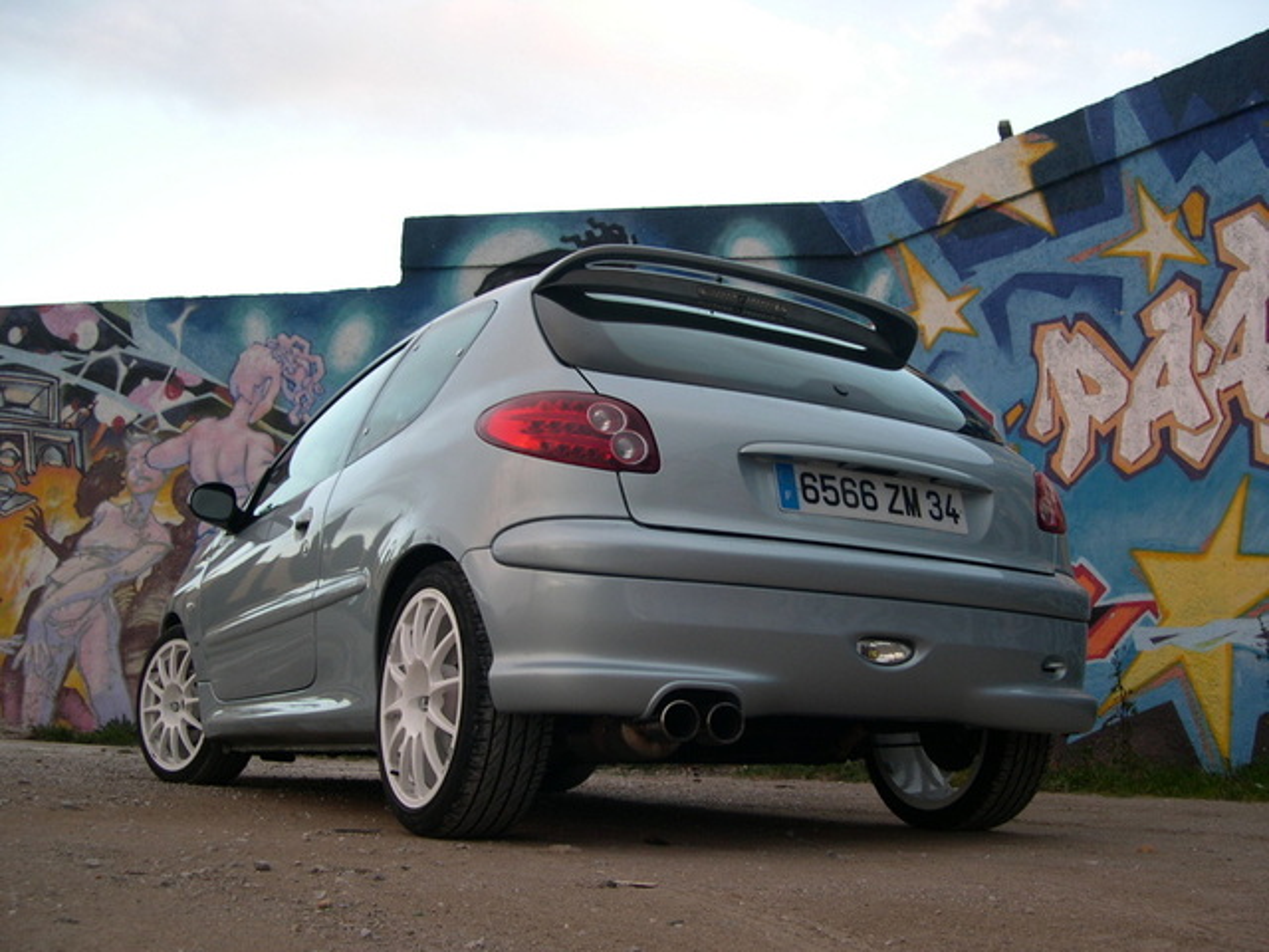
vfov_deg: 37.7
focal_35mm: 38
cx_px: 634
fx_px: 1393
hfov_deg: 49.0
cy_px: 476
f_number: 2.8
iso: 100
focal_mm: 8
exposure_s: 1/39.8
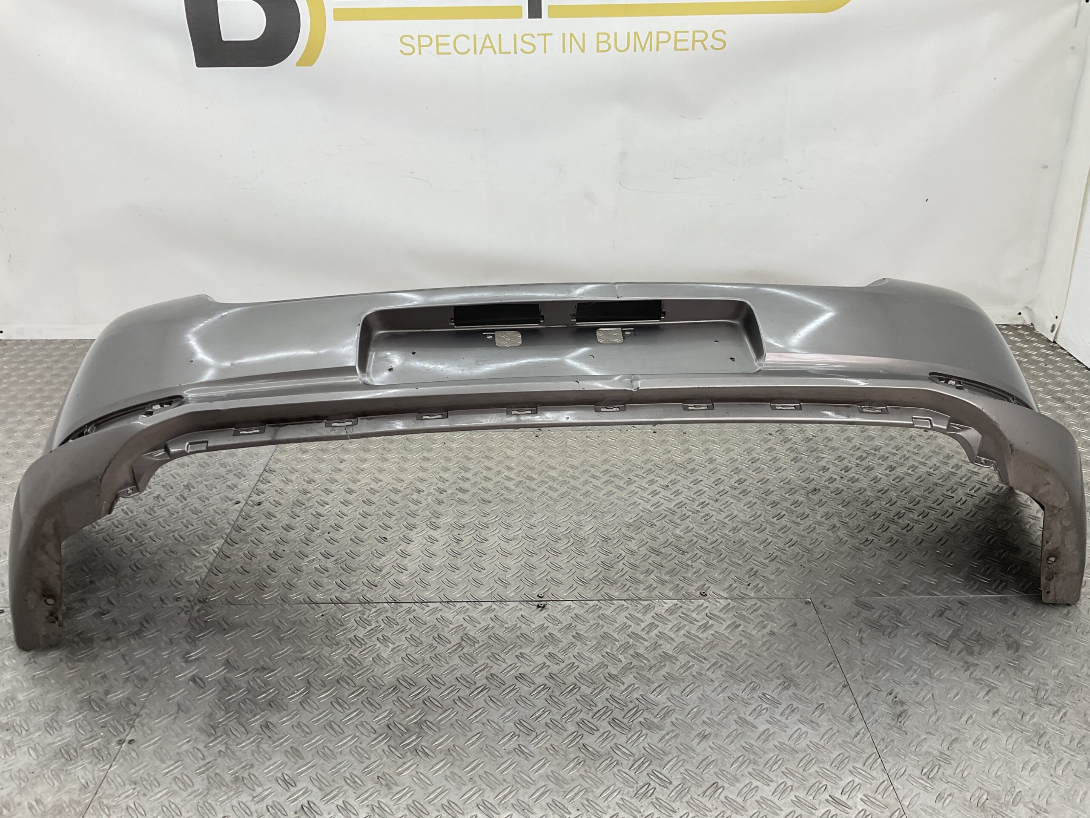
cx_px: 545
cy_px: 409
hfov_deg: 61.7
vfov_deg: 48.2
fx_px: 913
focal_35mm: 29
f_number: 1.8
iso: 20
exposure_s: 1/120
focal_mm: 3
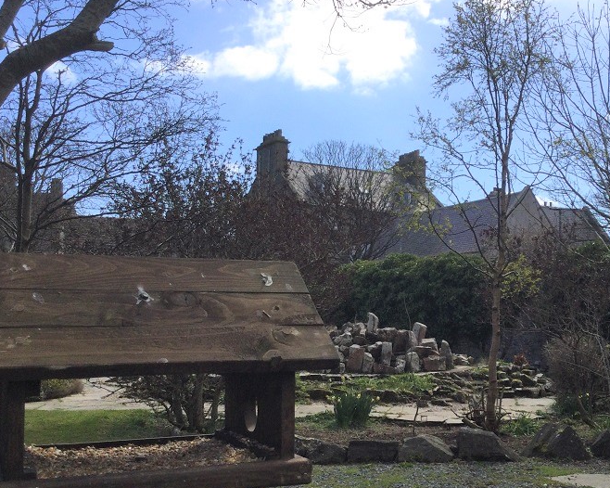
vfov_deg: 32.6
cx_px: 388
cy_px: 300
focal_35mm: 46
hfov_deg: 40.0
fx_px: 830
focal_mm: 3.3
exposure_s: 1/1597
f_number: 2.4
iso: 25
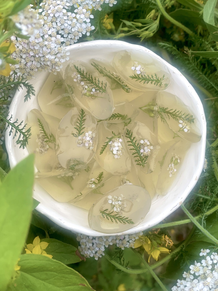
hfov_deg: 28.0
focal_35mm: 52
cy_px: 146
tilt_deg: -75.9
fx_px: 437
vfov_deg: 36.8
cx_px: 109
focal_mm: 6
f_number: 2
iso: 25
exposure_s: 1/188
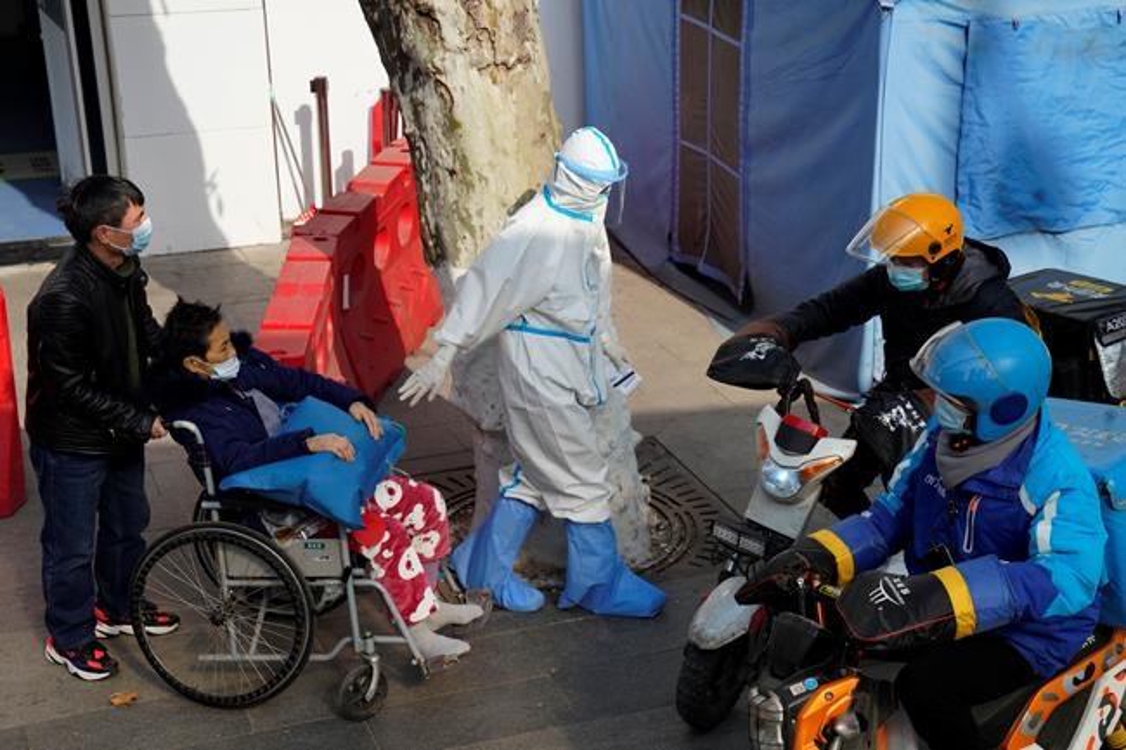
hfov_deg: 31.9
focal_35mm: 63
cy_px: 375
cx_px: 563
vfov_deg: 21.6
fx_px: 1970
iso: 800
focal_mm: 63
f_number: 8
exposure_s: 1/1600
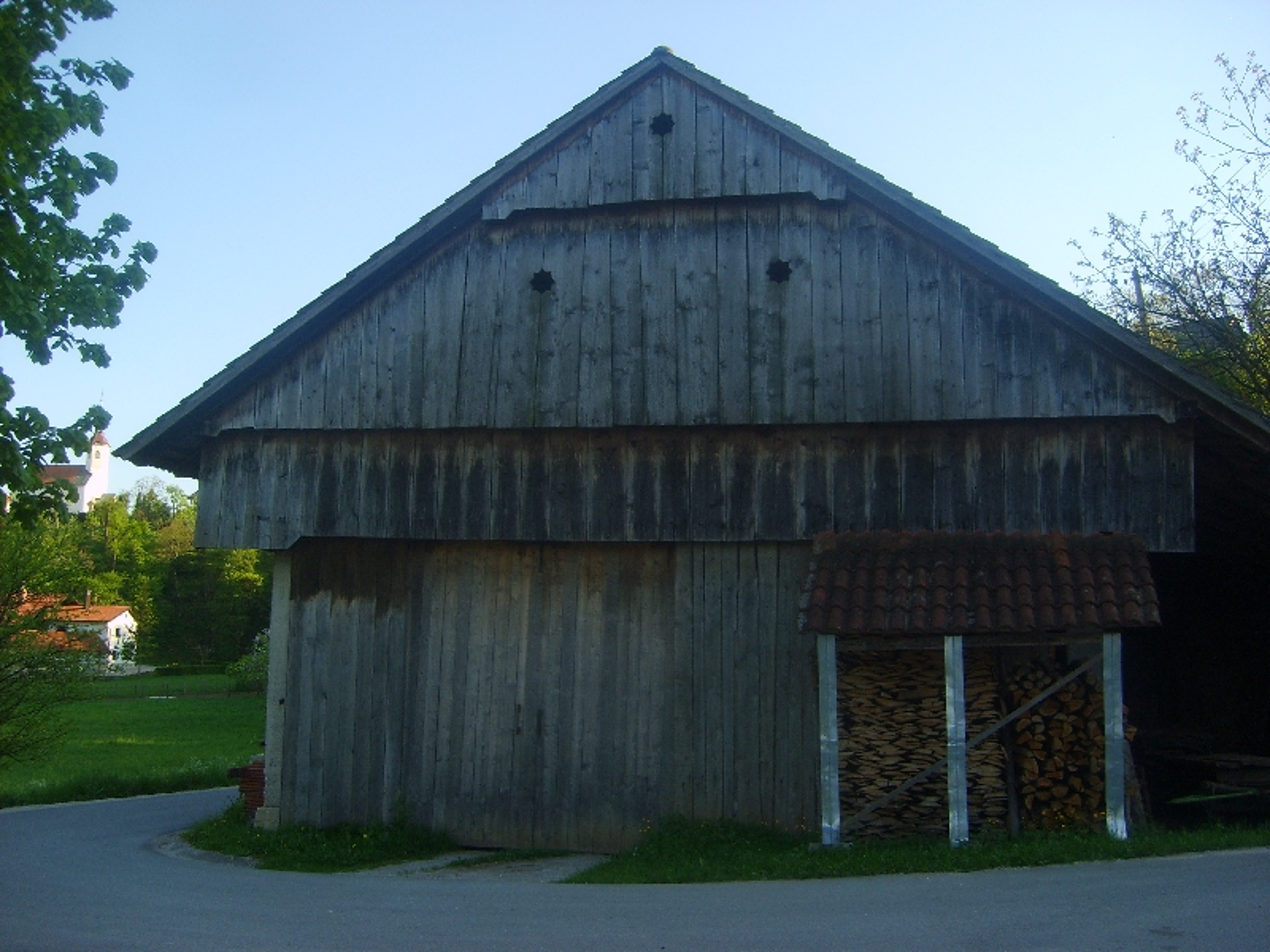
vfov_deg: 40.7
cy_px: 476
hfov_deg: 52.6
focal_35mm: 35
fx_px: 1284
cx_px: 635
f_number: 2.8
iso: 50
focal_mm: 5.8
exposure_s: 1/250
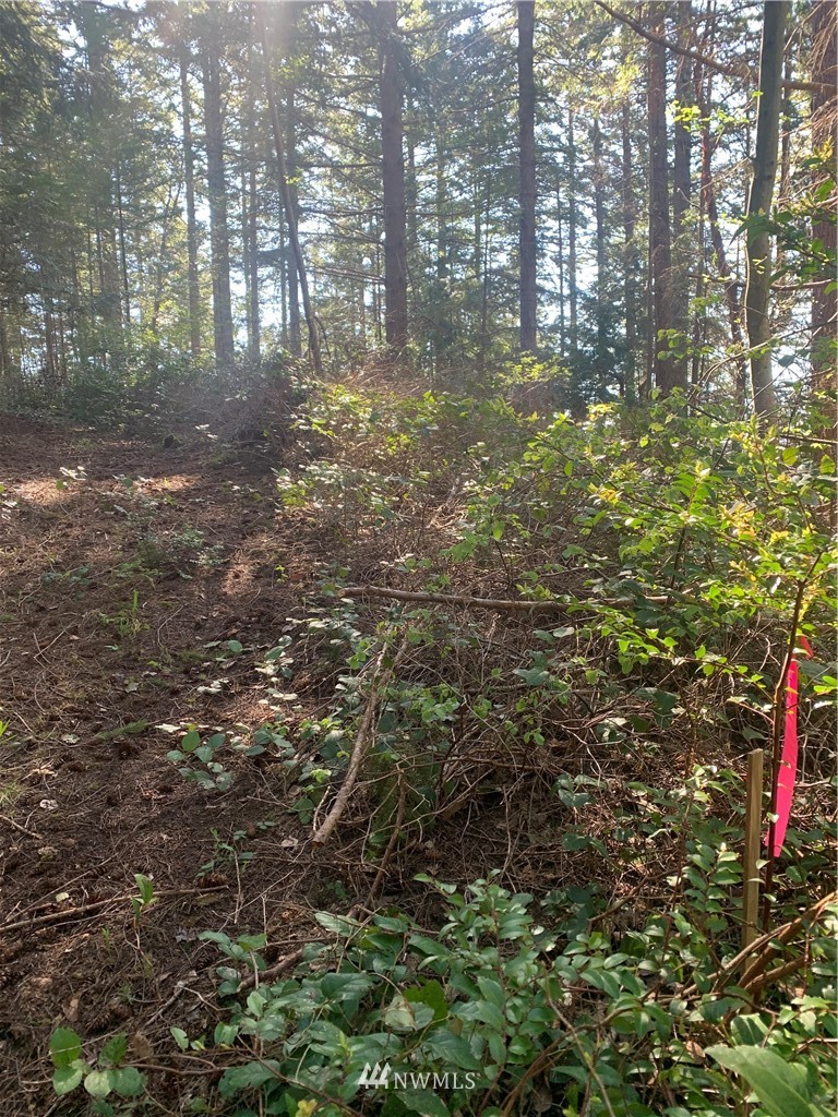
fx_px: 839
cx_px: 419
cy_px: 558
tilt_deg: -5.3
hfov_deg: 53.1
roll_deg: +0.6
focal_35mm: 26
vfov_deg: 67.3
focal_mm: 4.25
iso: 80
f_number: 1.8
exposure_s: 1/121
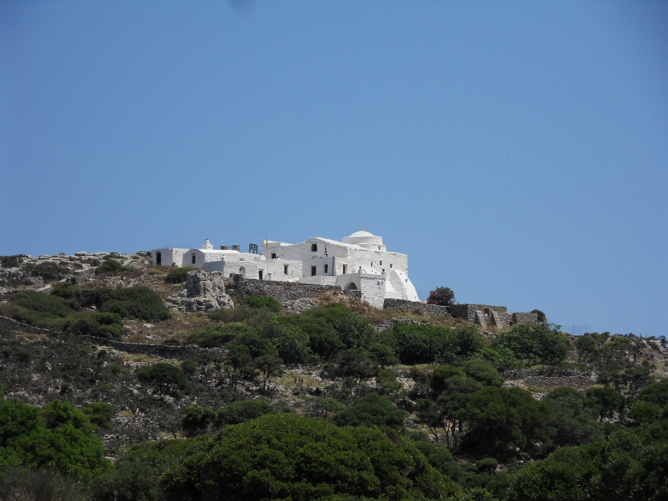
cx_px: 334
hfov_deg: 11.3
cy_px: 250
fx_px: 3377
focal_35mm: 175
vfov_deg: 8.5
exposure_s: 1/750
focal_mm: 30.6
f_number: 5.8
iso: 80
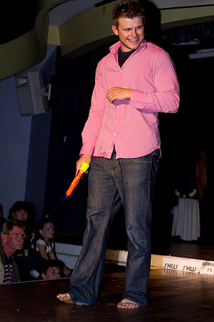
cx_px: 107
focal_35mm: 75
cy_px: 161
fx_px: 670
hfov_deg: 18.1
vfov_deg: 27.0
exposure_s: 1/160
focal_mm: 50
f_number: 2.8
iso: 200
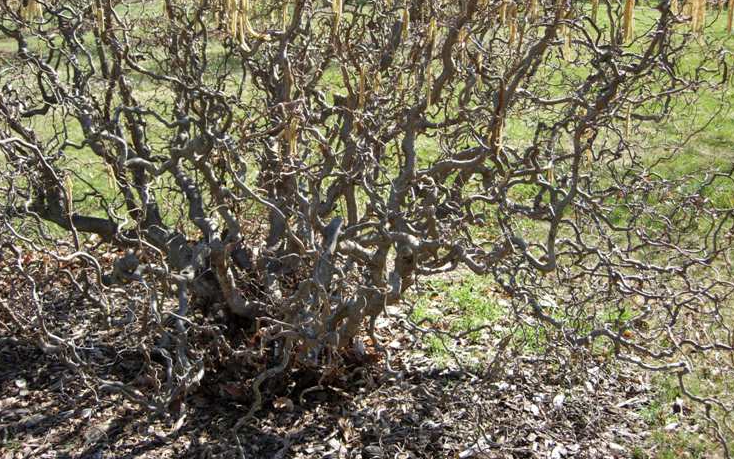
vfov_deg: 32.8
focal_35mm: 39
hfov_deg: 50.4
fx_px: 780
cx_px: 370
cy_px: 212
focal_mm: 7.5
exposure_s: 1/373
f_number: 2.7
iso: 50
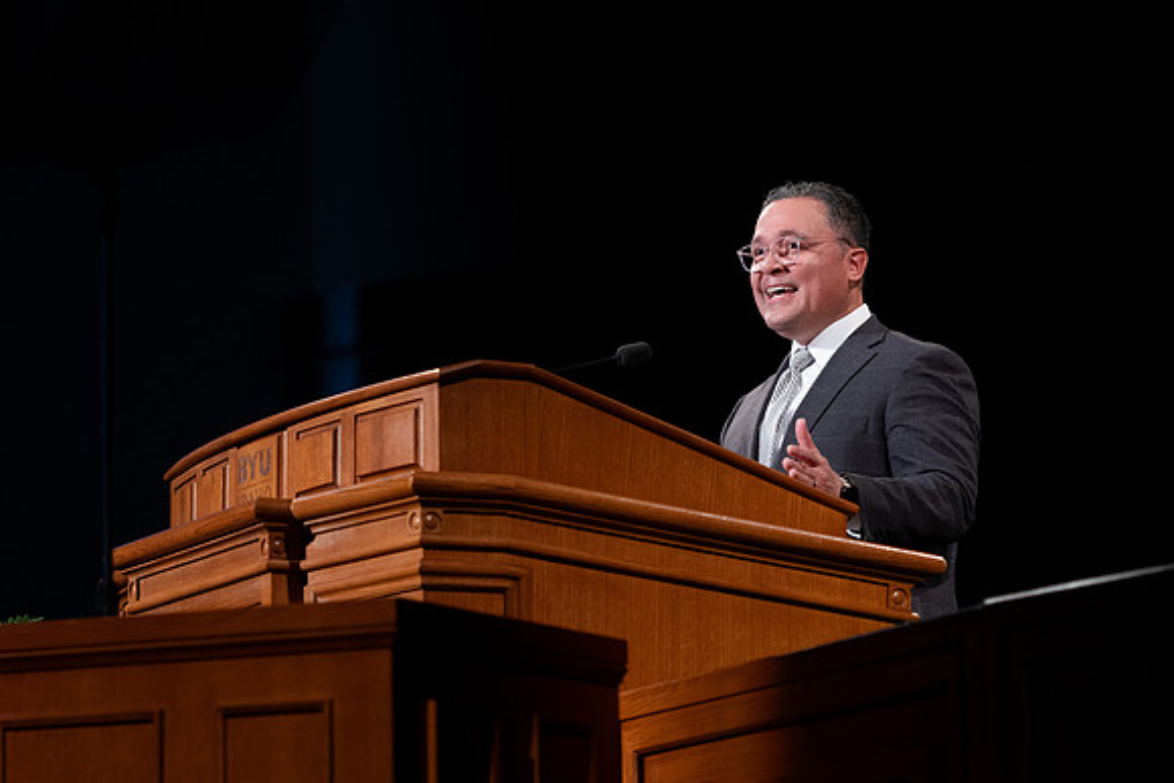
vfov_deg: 8.3
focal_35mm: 166
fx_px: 5426
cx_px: 505
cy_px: 364
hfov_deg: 12.3
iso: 1000
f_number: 2.8
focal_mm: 125
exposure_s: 1/250
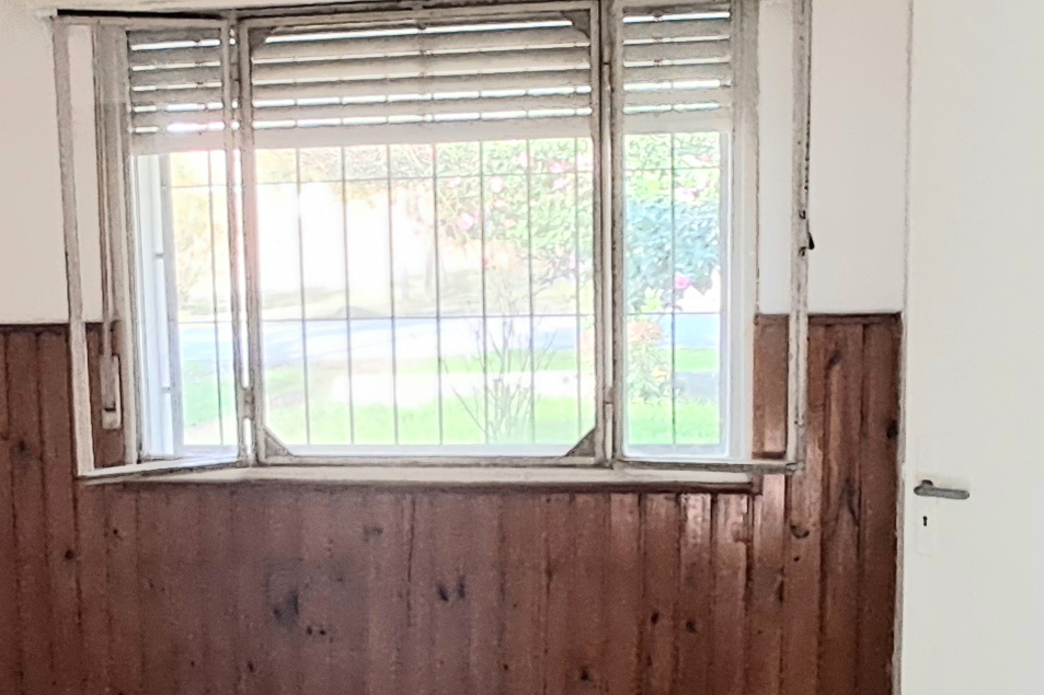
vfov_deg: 23.7
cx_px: 348
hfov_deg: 34.7
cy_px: 455
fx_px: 1653
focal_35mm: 57
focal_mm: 1.64
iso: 250
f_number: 2.2
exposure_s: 1/40
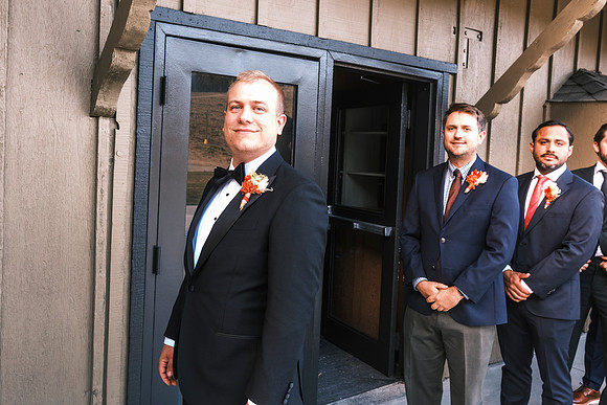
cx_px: 249
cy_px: 166
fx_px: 538
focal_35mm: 32
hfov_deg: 58.5
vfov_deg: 41.1
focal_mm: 18
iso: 400
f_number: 5.6
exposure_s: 1/17
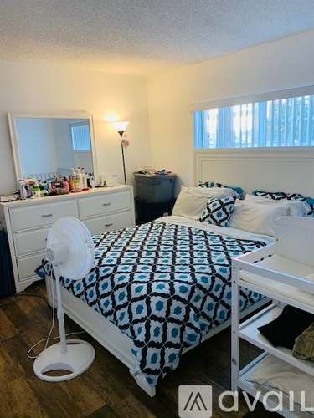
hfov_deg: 53.1
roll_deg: +2.9
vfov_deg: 67.3
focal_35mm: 26
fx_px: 314
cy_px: 209
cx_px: 157
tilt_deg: -10.2
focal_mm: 4.25
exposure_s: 1/60
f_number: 1.8
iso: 125
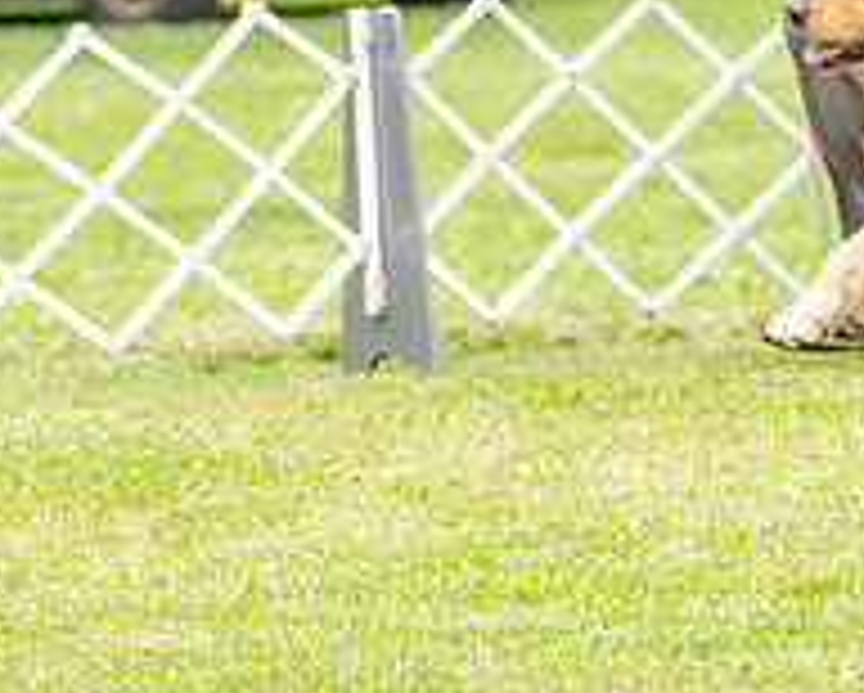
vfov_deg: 3.5
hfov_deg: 4.3
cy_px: -86
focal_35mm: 445
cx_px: 943
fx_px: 11391
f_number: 4.5
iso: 400
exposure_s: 1/640
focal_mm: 135
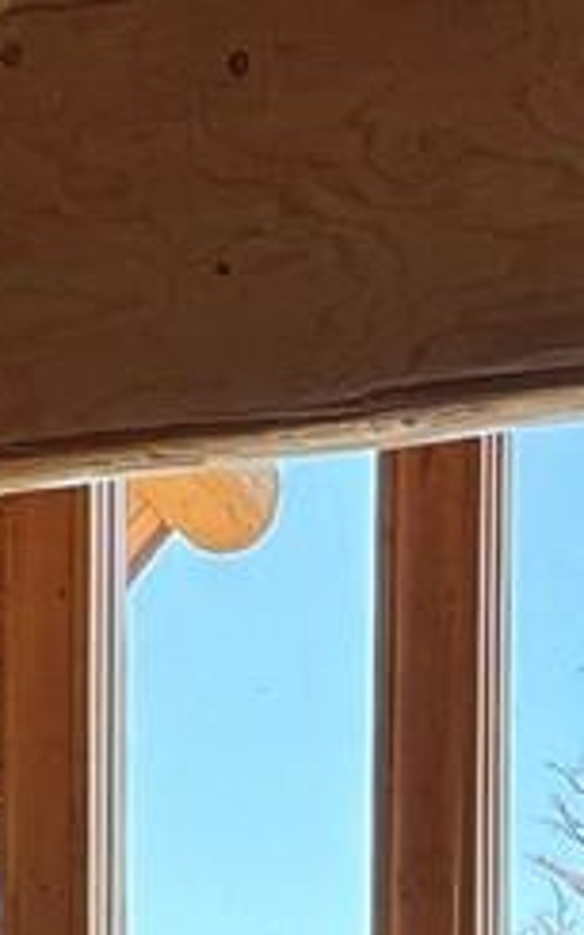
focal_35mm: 97
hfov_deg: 13.2
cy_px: 1679
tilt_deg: -3.4
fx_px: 2472
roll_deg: -1.2
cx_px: 676
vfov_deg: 17.4
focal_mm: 2.22
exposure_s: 1/99
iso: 50
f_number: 2.2
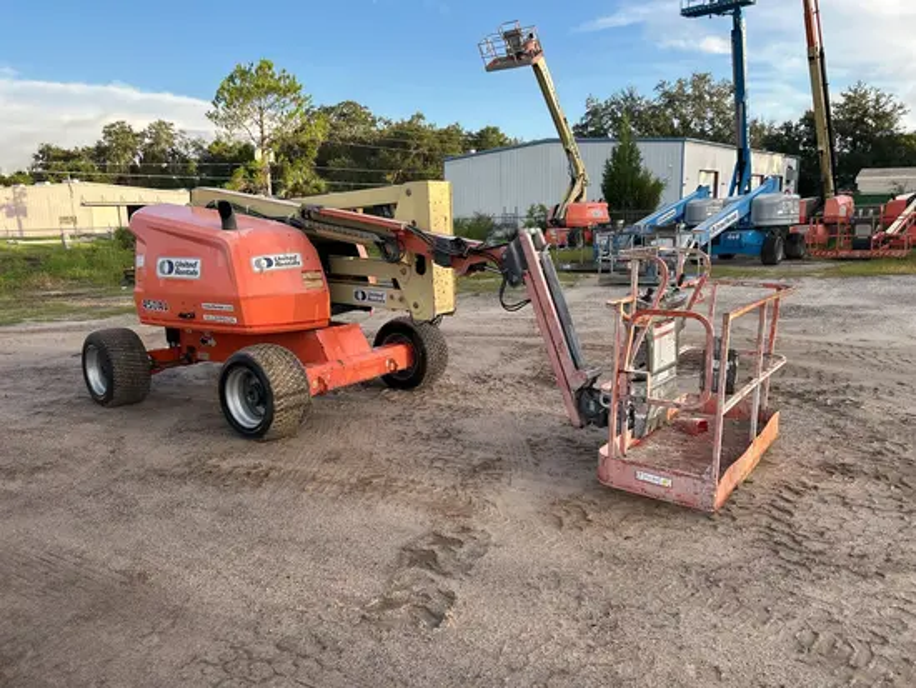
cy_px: 344
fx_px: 688
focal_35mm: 26
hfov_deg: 67.3
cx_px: 458
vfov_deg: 53.1
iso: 50
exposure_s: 1/743
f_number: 1.5
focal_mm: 5.7
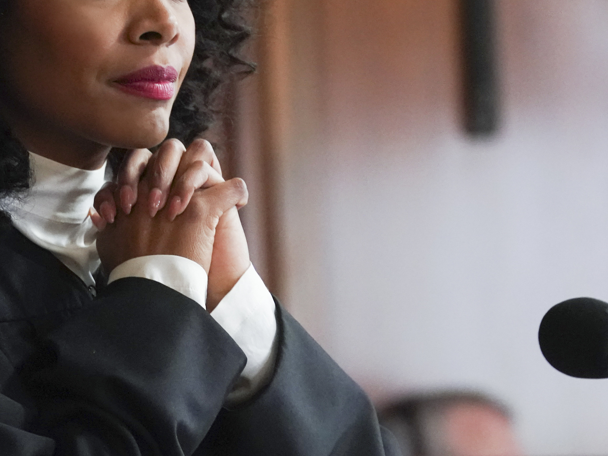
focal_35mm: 450
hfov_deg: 4.4
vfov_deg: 3.3
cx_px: 163
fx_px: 7902
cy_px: 226
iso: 6400
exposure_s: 1/160
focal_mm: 200
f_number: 5
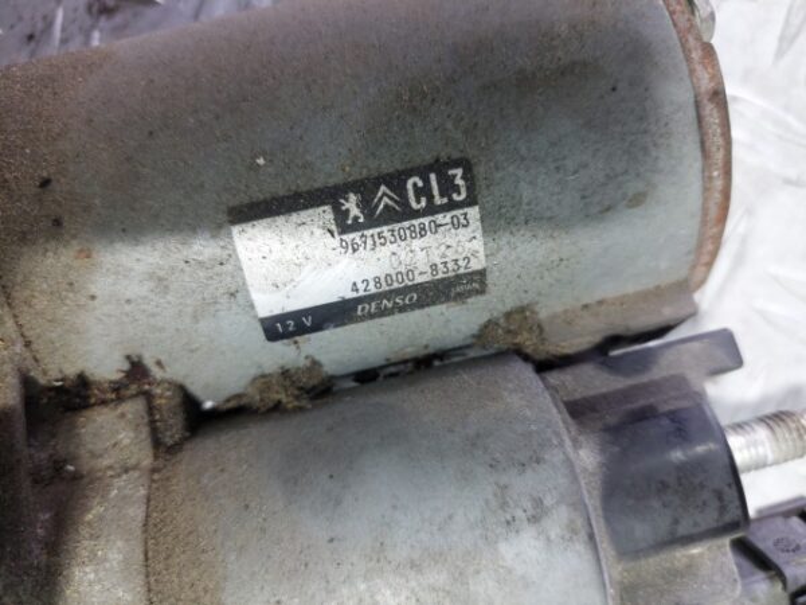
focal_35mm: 25
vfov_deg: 54.9
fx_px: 582
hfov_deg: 69.4
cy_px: 302
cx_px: 403
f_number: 1.8
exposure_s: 1/50
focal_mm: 5.23
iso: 125
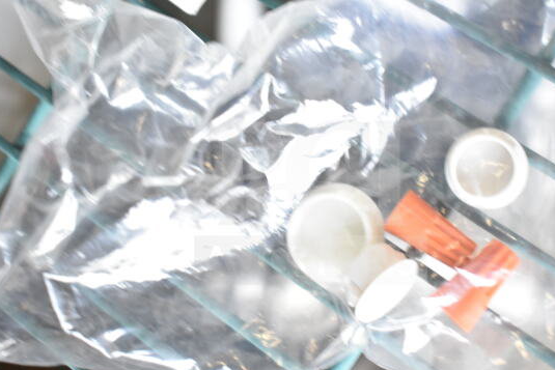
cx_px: 310
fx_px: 764
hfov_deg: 39.8
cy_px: 203
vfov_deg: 27.2
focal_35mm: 50
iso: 1600
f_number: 5
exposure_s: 1/100
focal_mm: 29
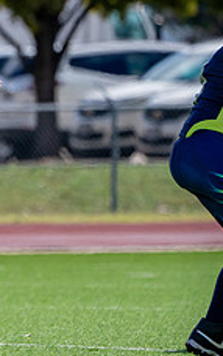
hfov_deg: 1.6
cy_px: 165
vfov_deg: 2.5
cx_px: -197
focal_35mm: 827
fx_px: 8047
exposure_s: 1/2500
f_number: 5.6
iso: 640
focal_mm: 276
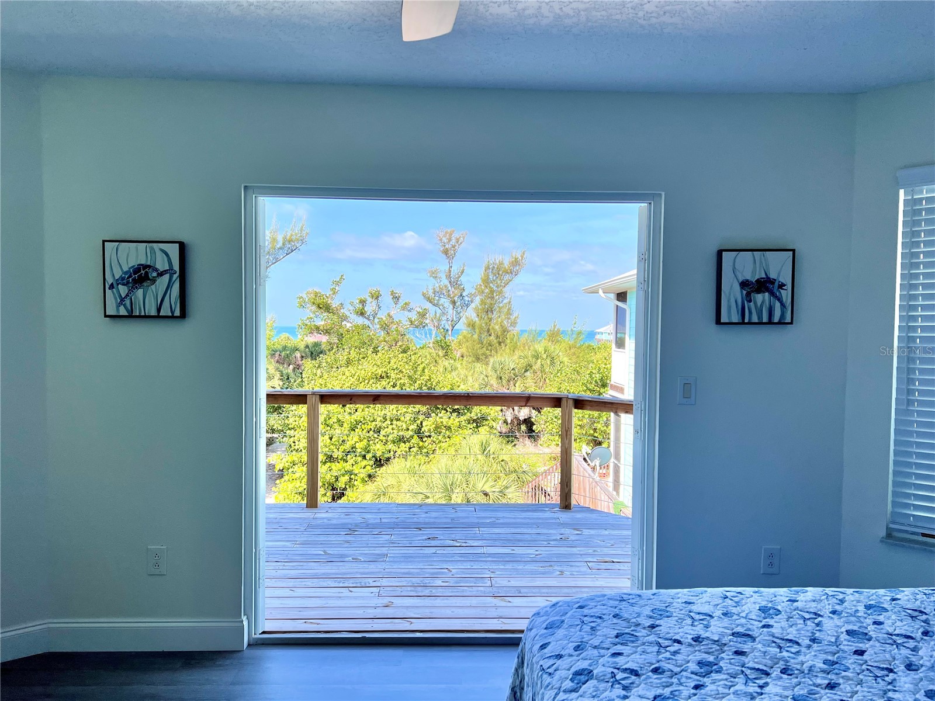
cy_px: 350
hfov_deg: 67.3
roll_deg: +0.0
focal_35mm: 26
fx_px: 702
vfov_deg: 53.1
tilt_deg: -2.5
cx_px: 468
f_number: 1.5
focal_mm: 5.7
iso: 50
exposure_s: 1/1431
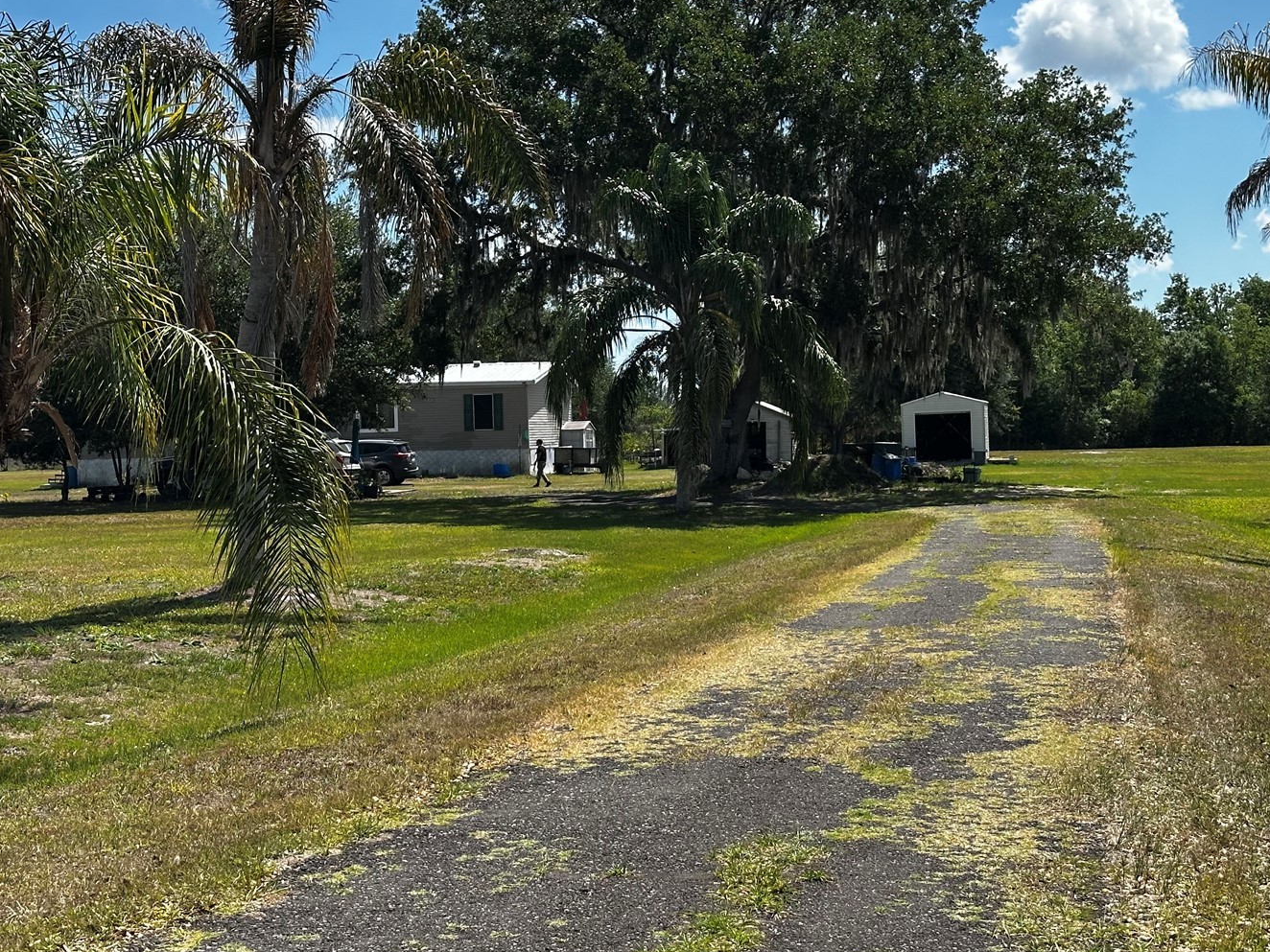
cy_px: 431
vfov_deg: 25.2
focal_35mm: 58
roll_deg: +1.6
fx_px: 2128
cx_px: 599
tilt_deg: -0.7
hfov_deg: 33.2
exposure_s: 1/2732
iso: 64
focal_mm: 6.86
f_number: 1.78
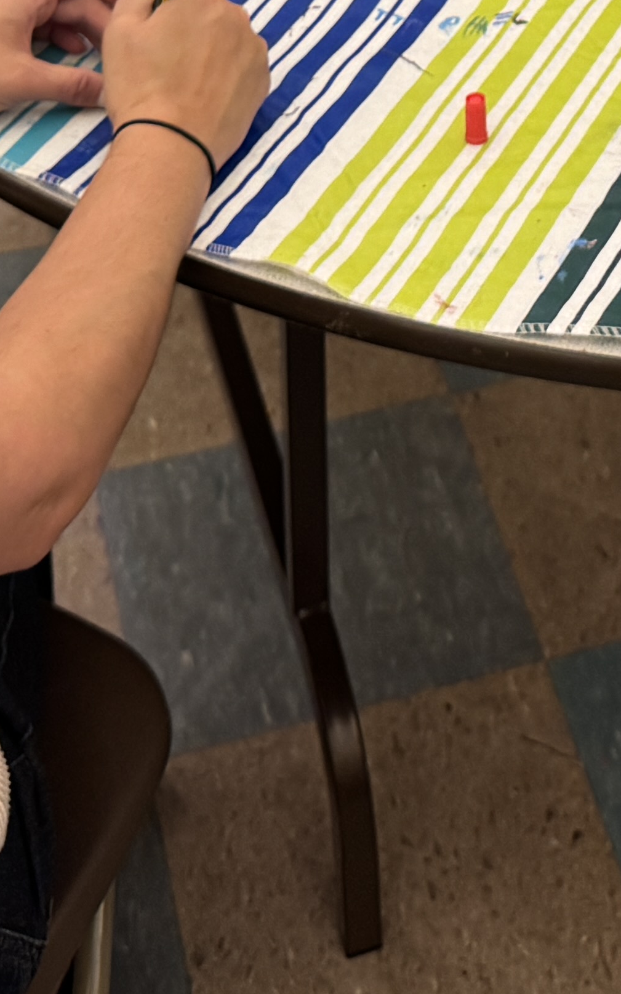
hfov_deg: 14.1
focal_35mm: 90
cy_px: -273
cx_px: 737
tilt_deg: -29.5
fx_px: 2438
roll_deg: -2.0
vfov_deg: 21.1
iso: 200
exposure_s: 1/60
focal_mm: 6.76
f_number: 1.78
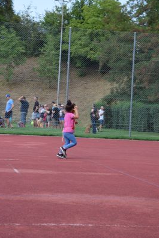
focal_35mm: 91
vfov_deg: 22.4
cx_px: 81
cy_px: 118
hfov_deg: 15.1
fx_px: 601
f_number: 8
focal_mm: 50
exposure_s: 1/250
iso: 220
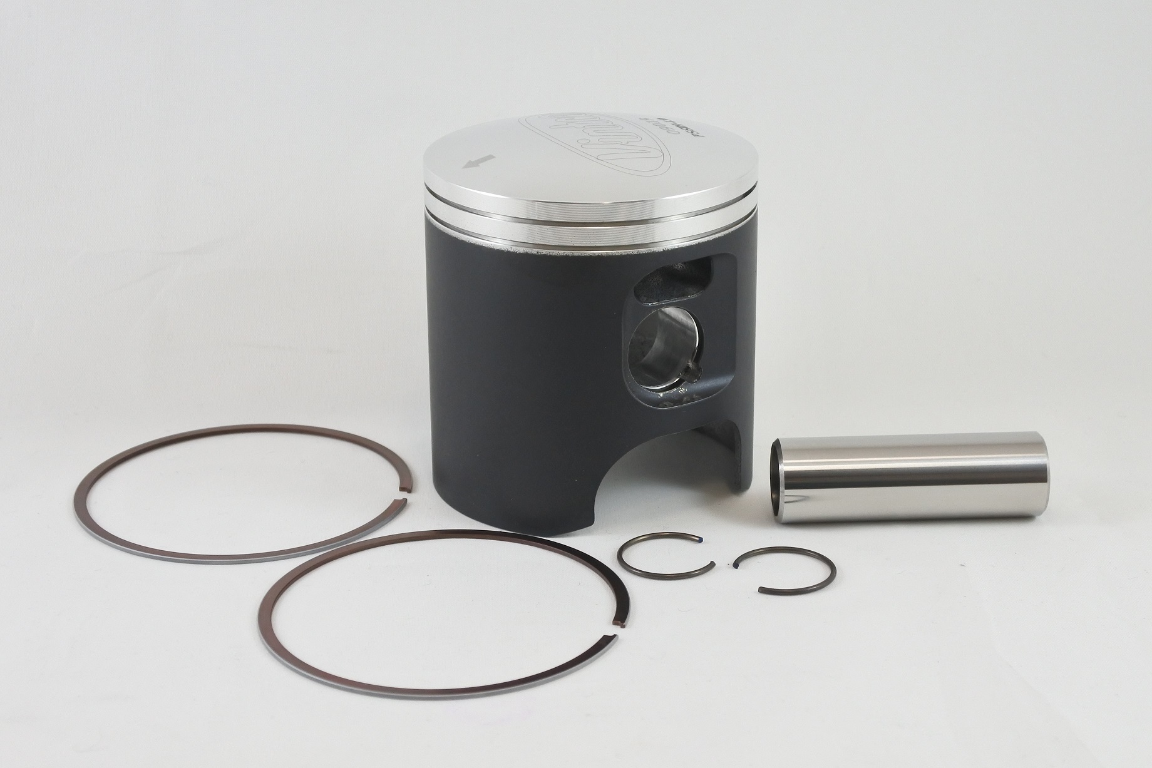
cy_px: 384
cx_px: 576
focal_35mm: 47
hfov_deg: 41.9
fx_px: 1504
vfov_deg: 28.7
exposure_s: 1/160
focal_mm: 17.6
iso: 400
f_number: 4.5
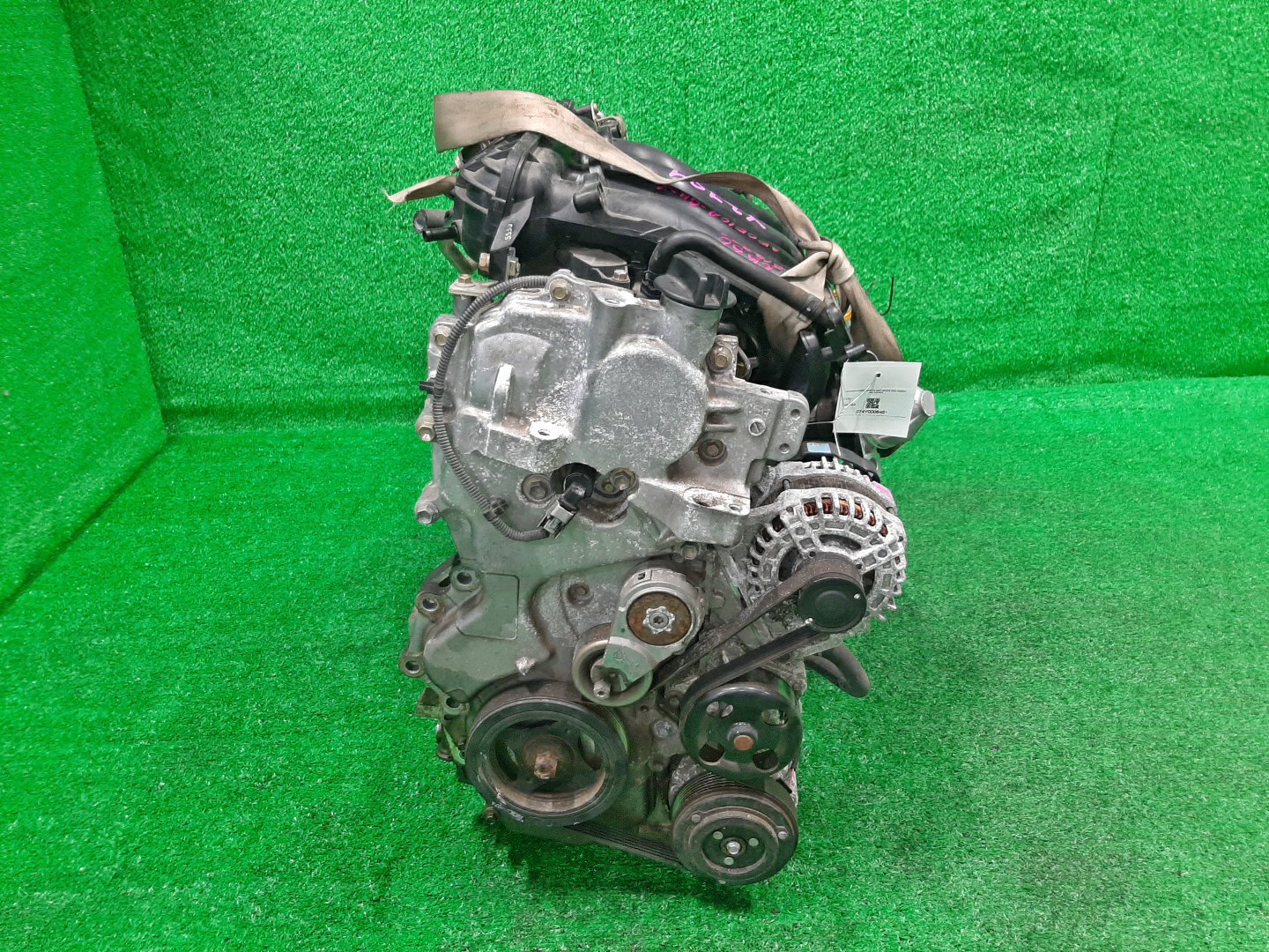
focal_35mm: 26
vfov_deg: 53.1
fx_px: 953
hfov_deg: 67.3
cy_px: 476
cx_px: 634
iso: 187
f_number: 1.7
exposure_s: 1/50
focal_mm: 3.93
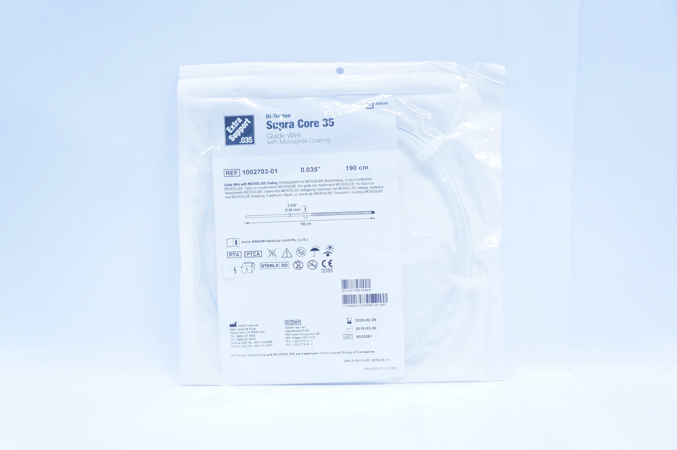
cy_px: 225
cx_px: 338
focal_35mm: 34
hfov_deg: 55.2
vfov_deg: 38.3
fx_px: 648
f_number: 4.5
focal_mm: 23
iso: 800
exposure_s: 1/200
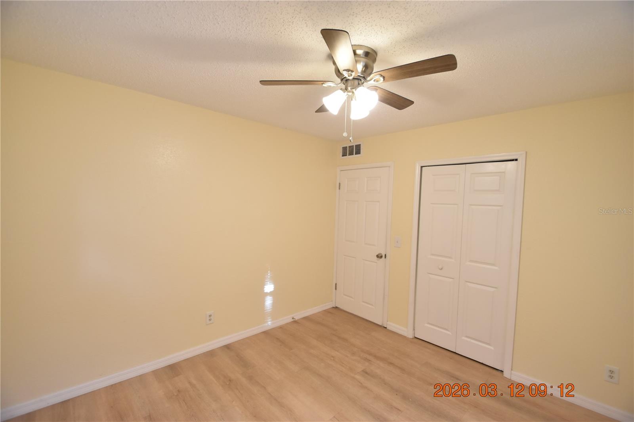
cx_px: 317
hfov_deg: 100.4
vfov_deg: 77.3
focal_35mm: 15
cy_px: 211
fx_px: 264
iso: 800
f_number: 3.5
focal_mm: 10
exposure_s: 1/45
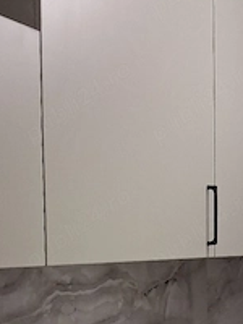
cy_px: 248
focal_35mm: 54
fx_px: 505
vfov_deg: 34.7
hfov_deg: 27.0
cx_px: 110
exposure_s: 1/40
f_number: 1.8
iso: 400
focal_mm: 4
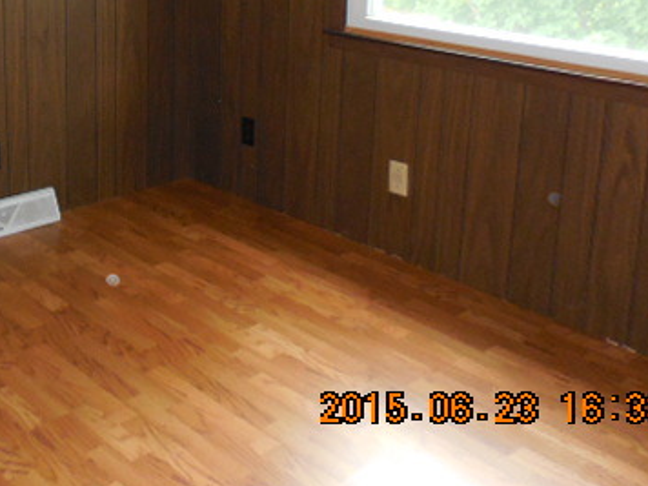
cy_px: 56
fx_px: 842
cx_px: 135
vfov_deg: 30.9
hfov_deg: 40.4
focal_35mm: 45
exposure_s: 1/25
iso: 450
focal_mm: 4.5
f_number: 3.3
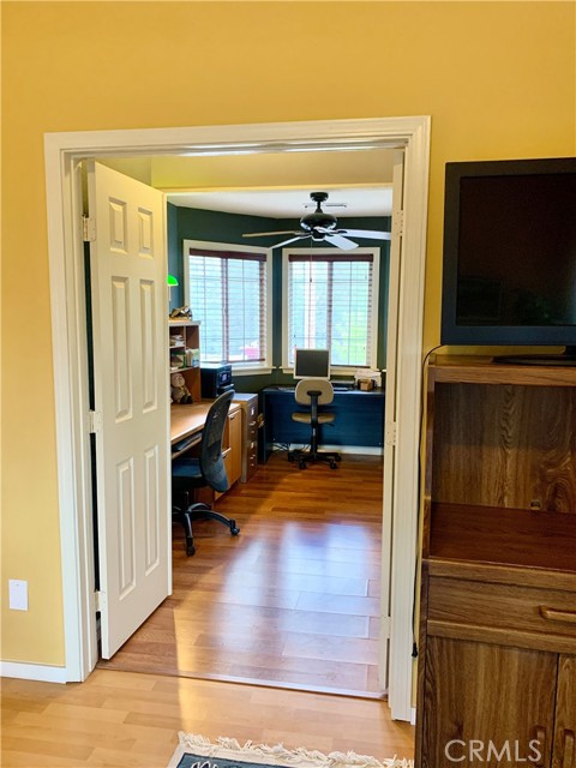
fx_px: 577
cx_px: 288
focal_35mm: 26
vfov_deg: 67.3
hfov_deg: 53.1
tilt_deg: -7.6
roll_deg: -0.2
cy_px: 384
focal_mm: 4.25
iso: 320
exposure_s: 1/60
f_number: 1.8
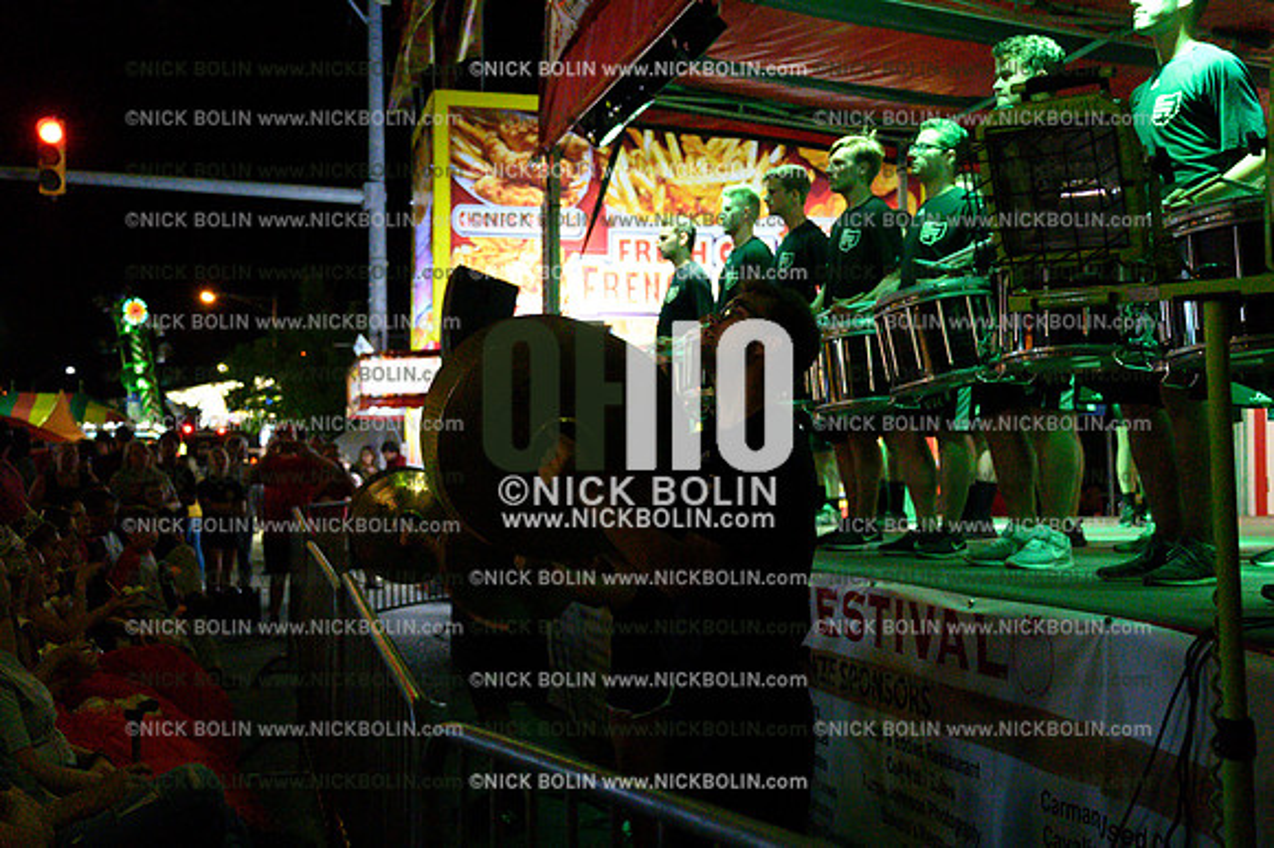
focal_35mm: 40
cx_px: 637
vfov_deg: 33.4
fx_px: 1415
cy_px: 424
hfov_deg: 48.5
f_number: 4
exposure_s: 1/1000
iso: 32000
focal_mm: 40
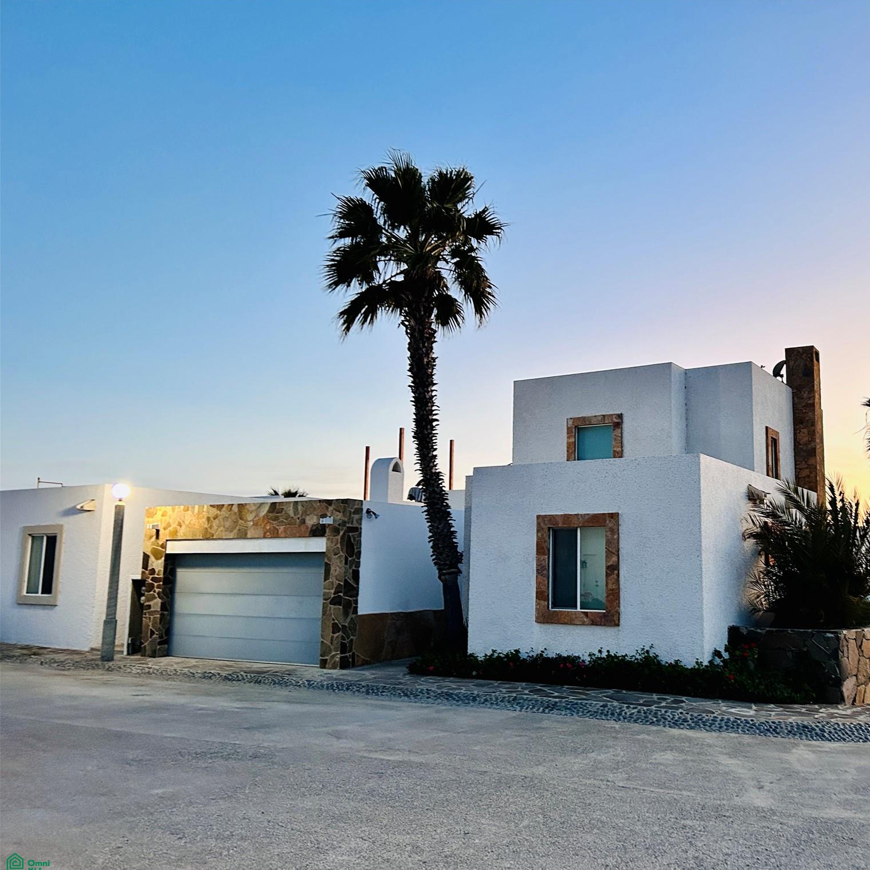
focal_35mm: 31
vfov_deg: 52.5
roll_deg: -0.6
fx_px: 881
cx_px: 586
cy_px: 438
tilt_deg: +9.5
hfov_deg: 51.5
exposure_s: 1/40
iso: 400
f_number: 1.5
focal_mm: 5.7
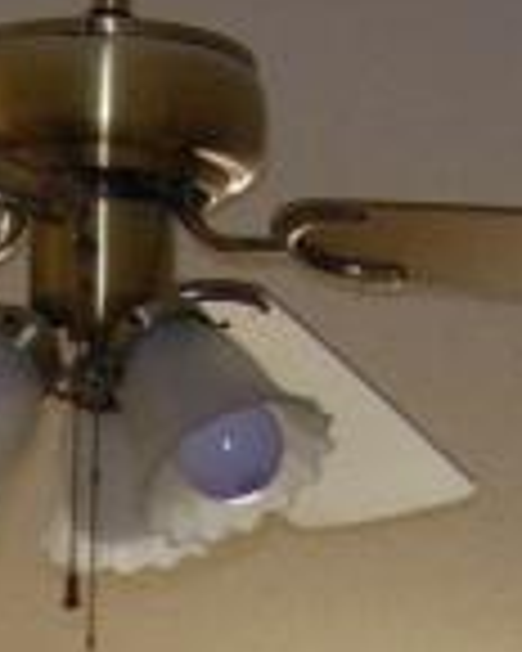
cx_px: 252
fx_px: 5060
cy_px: 1709
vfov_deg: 6.9
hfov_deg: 5.9
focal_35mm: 262
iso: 79
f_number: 2.8
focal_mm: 7.8
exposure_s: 1/32
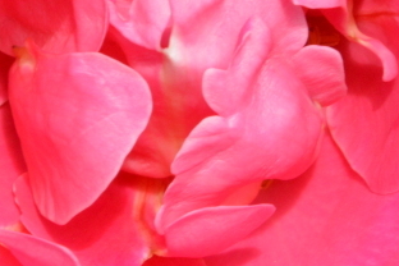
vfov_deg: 0.9
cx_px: 246
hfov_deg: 1.4
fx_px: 16358
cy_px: 71
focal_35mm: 1476
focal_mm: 300
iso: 800
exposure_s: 1/250
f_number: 20
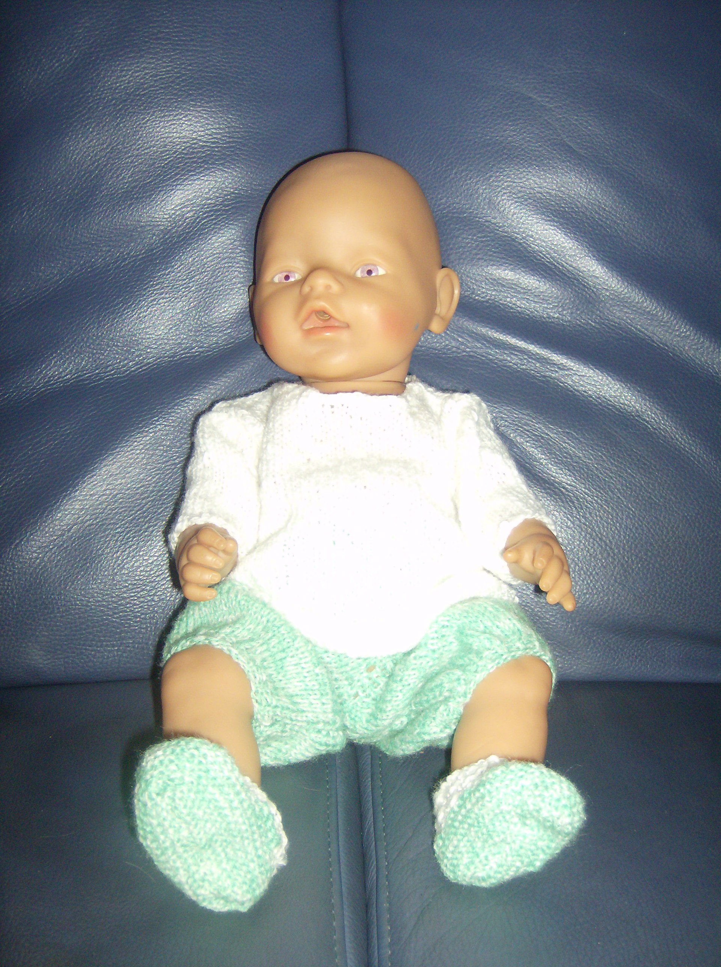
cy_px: 484
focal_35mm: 36
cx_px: 360
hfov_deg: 39.5
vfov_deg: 51.5
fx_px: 1004
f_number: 2.8
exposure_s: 1/60
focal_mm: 6
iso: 200
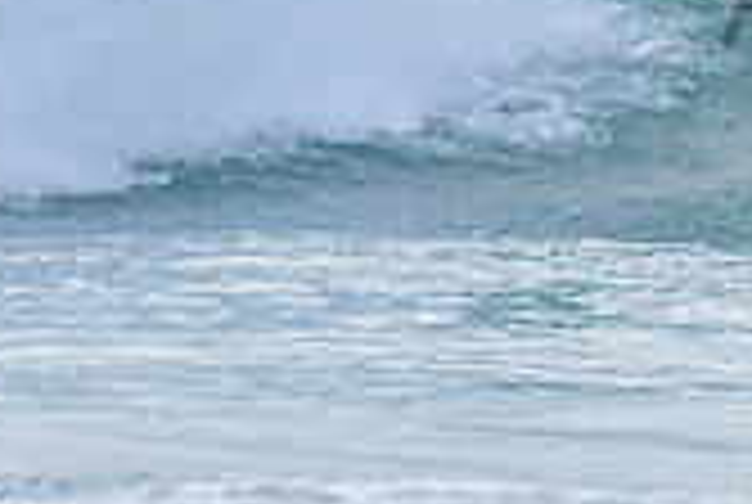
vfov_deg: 0.7
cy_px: -217
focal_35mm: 2121
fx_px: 44384
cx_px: 873
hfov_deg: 1.0
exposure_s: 1/2000
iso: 500
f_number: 5.6
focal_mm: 500
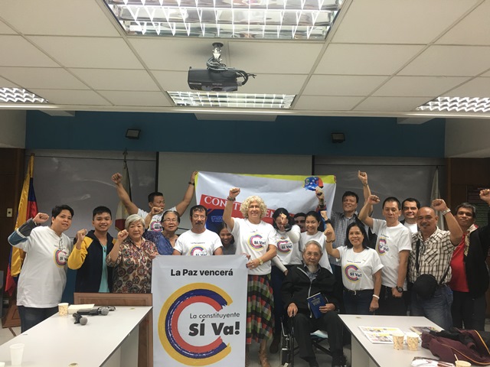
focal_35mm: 29
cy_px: 184
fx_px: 411
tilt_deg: +3.4
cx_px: 245
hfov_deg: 61.7
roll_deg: -1.9
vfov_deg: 48.2
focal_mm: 4.15
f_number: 2.2
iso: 25
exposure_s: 1/15
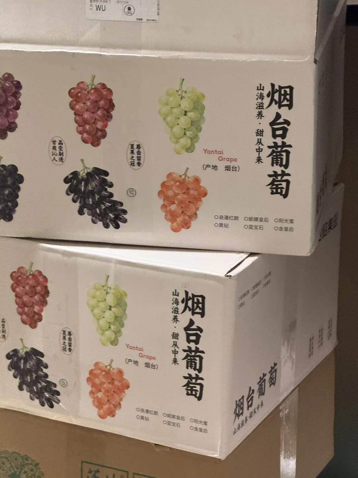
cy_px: 239
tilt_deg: -16.8
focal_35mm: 120
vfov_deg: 16.4
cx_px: 179
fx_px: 1655
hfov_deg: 12.3
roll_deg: +2.7
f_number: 2.8
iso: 320
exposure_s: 1/50
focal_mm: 15.66
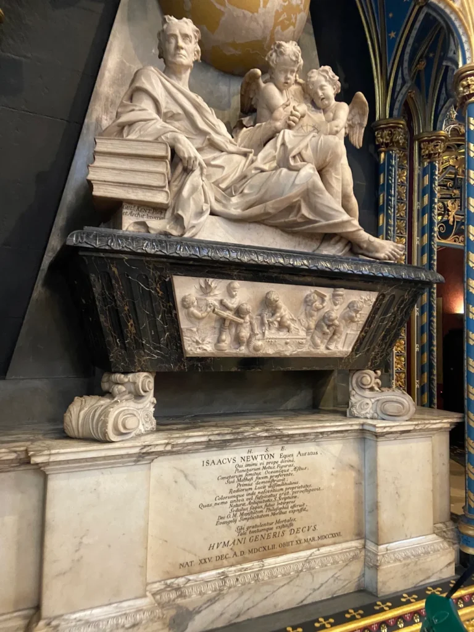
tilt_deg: +1.9
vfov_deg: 67.3
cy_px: 316
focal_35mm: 26
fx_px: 475
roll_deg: -2.4
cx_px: 237
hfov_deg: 53.1
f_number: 1.8
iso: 640
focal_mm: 4.25
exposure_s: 1/31
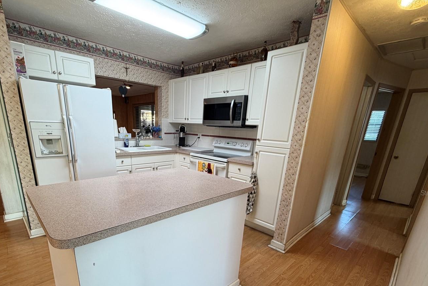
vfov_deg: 65.5
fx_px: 214
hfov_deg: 89.6
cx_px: 188
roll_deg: -1.1
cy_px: 193
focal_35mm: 18
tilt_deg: -16.8
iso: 125
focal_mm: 2.22
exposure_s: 1/120
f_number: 2.2
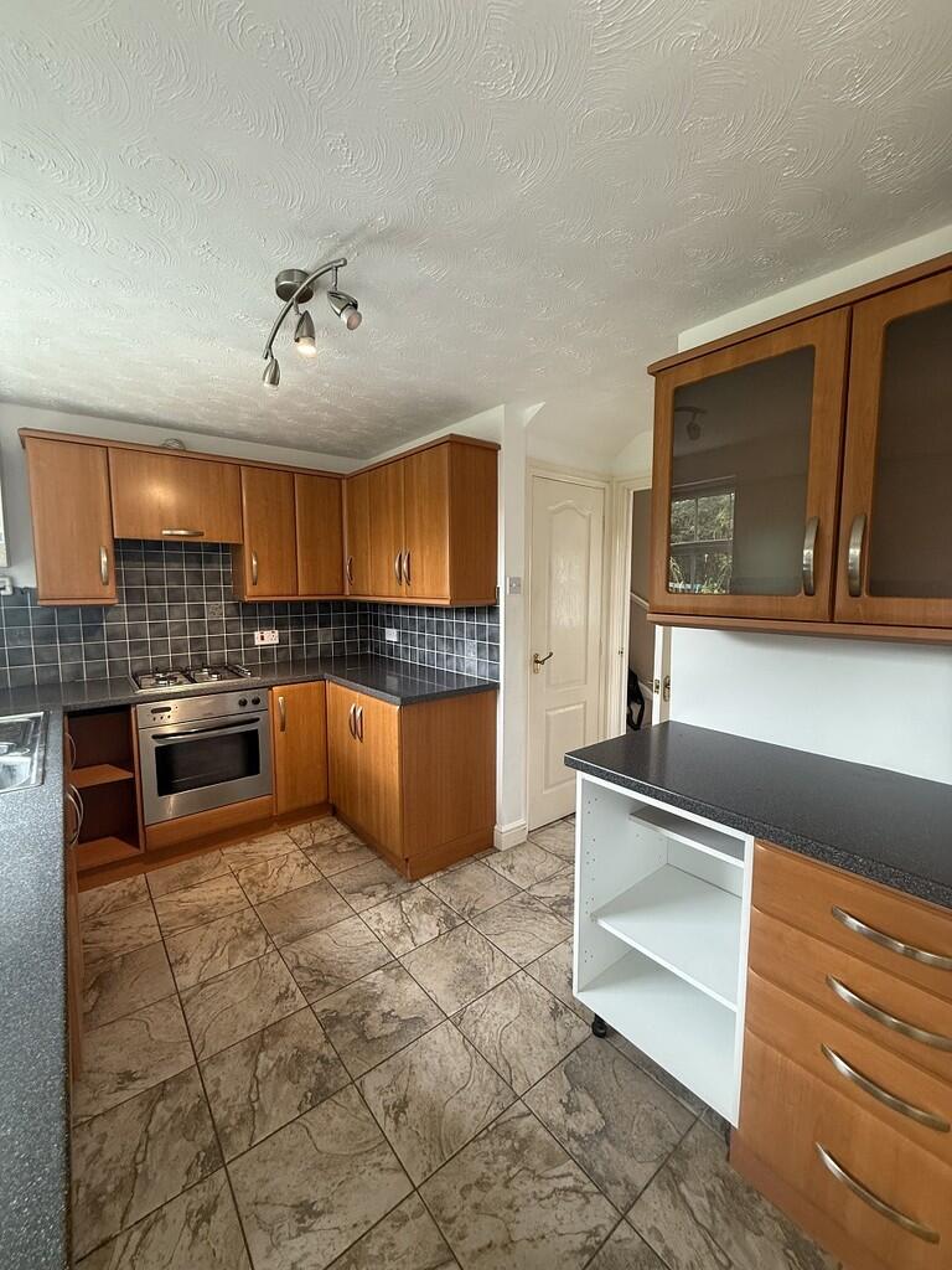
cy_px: 635
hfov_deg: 85.7
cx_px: 476
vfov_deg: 102.1
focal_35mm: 14
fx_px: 513
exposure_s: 1/50
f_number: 2.2
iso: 250
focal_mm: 2.22
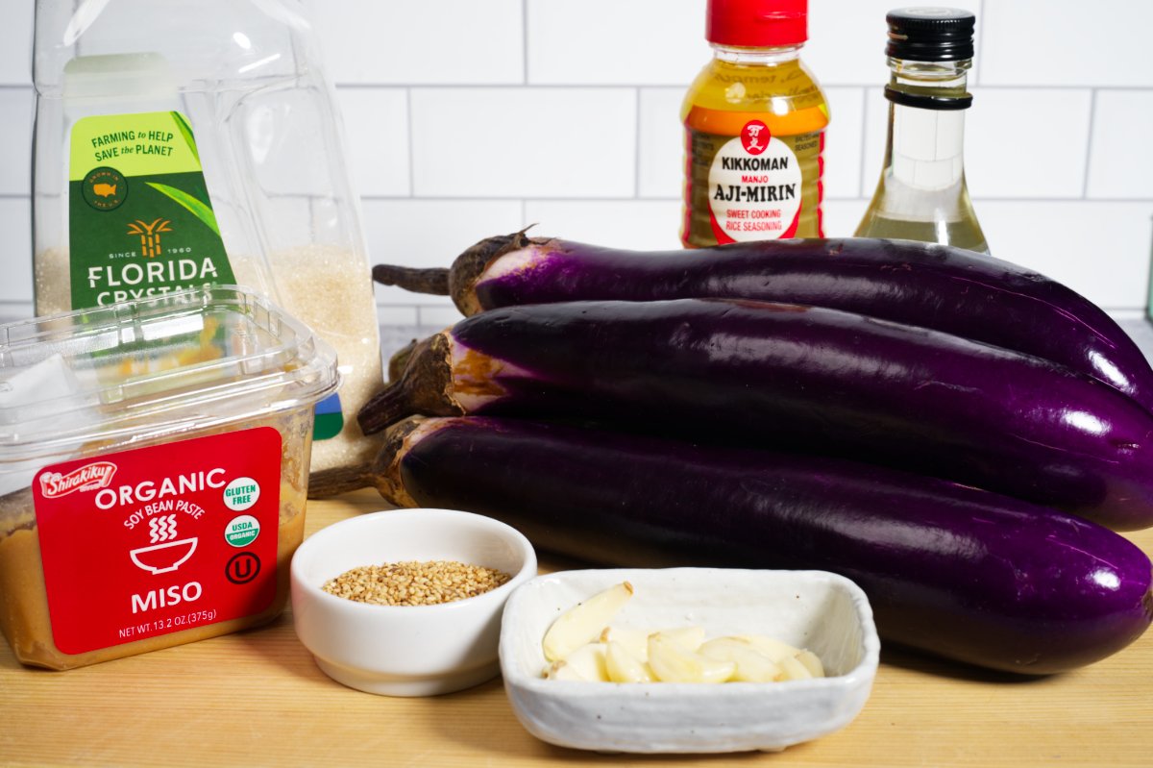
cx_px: 576
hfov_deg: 34.5
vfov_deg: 23.4
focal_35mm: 58
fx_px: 1857
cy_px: 384
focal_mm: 58
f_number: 11
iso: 400
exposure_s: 1/80
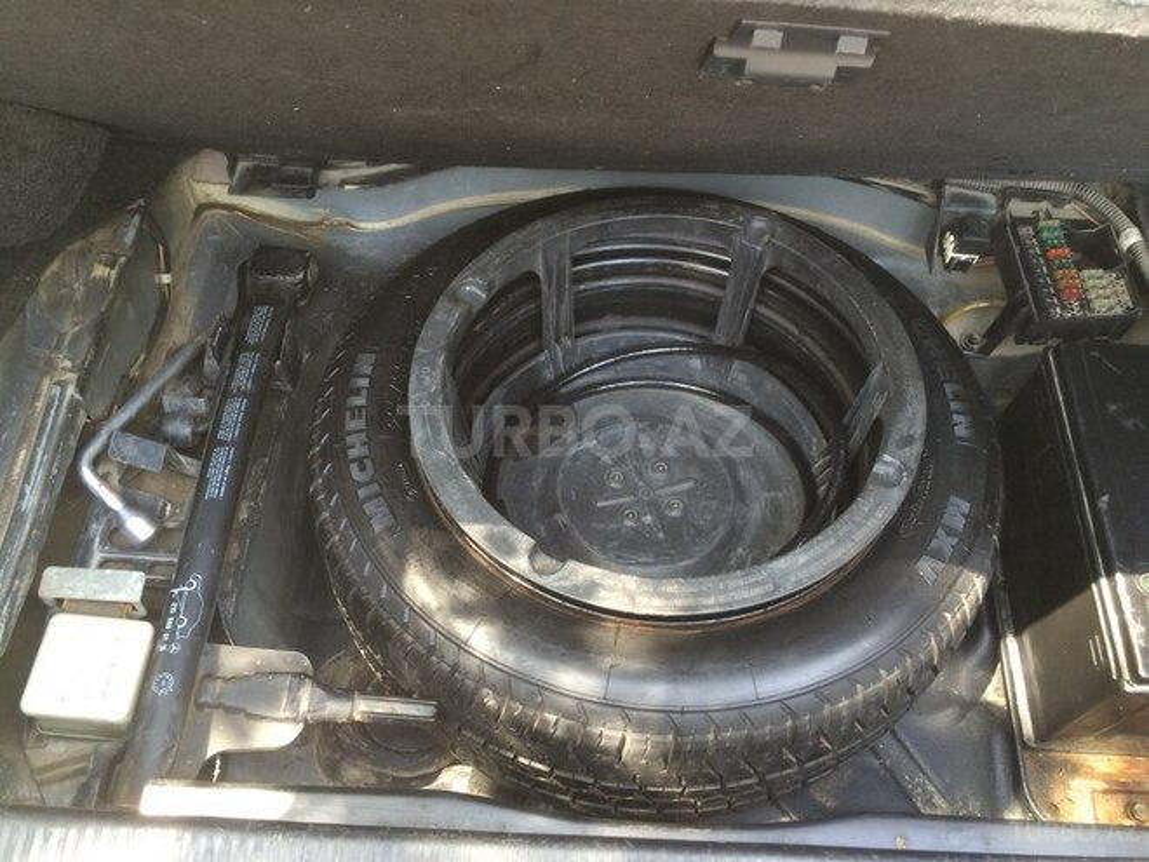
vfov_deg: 48.2
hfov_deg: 61.7
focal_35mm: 29
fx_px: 963
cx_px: 574
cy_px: 431
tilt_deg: -57.0
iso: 40
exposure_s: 1/33
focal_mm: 4.15
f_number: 2.2
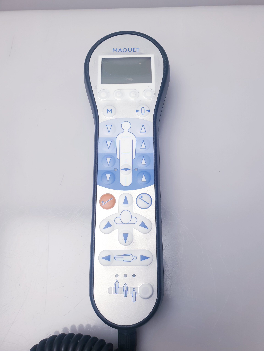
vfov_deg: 67.3
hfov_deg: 53.1
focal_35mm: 26
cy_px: 176
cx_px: 132
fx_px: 264
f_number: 2.4
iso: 80
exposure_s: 1/100
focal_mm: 4.3
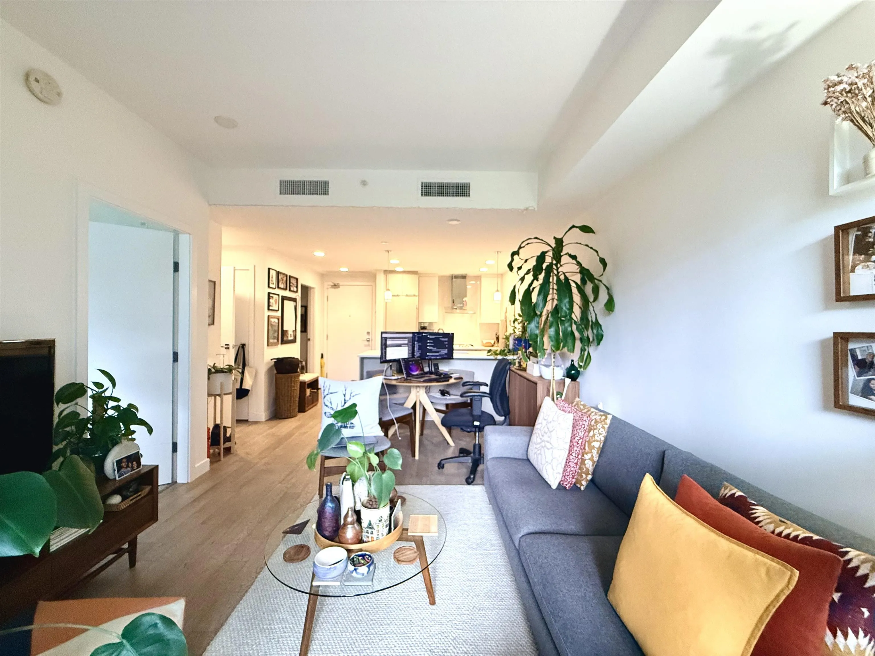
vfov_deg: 85.7
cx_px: 438
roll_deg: -0.7
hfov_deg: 102.1
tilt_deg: +0.3
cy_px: 328
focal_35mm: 14
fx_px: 354
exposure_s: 1/120
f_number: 2.2
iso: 400
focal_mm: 2.22
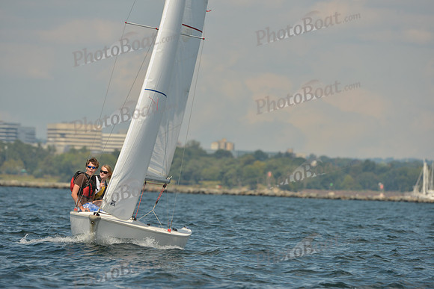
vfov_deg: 3.4
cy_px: 144
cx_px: 217
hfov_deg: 5.2
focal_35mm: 400
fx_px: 4823
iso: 320
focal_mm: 400
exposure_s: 1/1250
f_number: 7.1
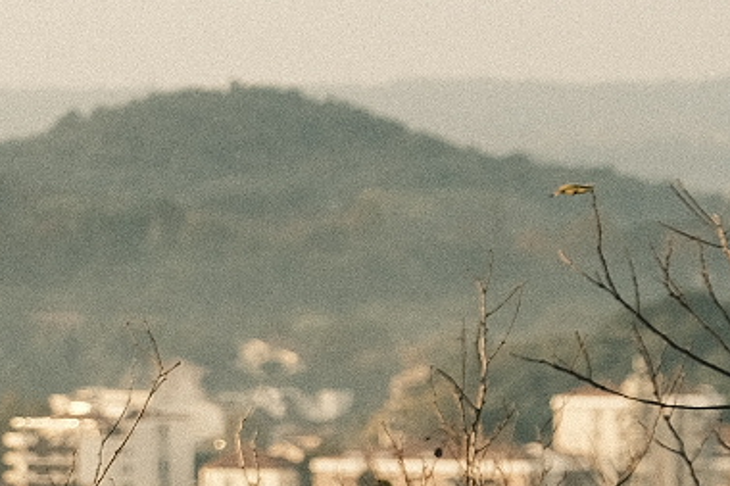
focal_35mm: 388
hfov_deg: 5.2
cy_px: 630
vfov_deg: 3.5
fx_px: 7864
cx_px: -905
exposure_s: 1/320
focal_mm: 55
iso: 640
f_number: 6.4
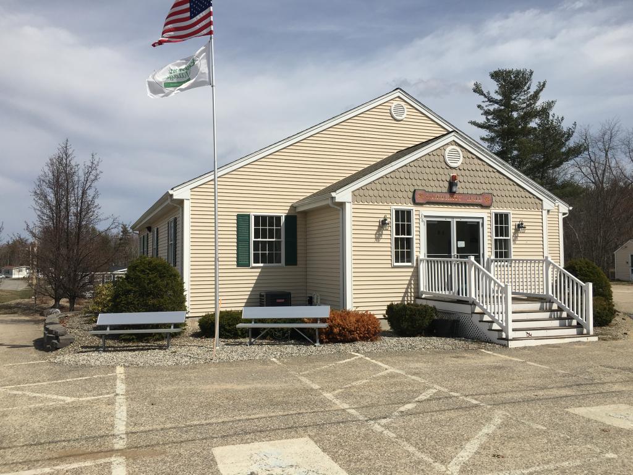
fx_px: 530
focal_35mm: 29
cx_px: 316
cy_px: 238
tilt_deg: +3.0
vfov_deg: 48.2
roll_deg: +1.0
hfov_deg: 61.7
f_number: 2.2
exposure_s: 1/3344
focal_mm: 4.15
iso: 25
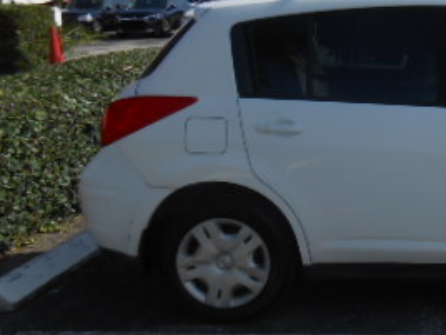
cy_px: 102
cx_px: 511
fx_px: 799
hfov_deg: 28.0
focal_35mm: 62
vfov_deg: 23.5
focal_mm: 4.6
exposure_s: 1/1250
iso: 80
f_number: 3.5
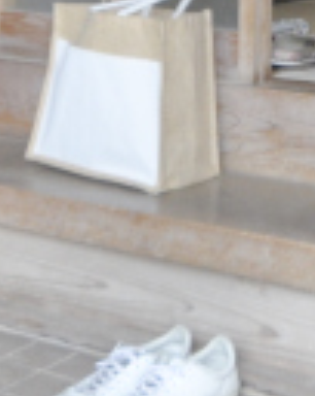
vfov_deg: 17.6
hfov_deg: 15.1
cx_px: 352
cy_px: -186
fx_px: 1156
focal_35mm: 99
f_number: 4
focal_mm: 10
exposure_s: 1/60
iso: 500
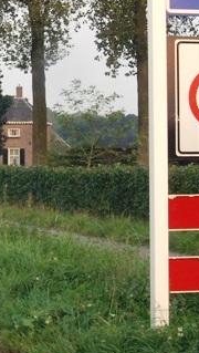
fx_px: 777
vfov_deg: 25.5
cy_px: 121
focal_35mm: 83
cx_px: 98
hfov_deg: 14.6
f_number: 2.8
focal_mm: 7.9
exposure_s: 1/60
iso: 100
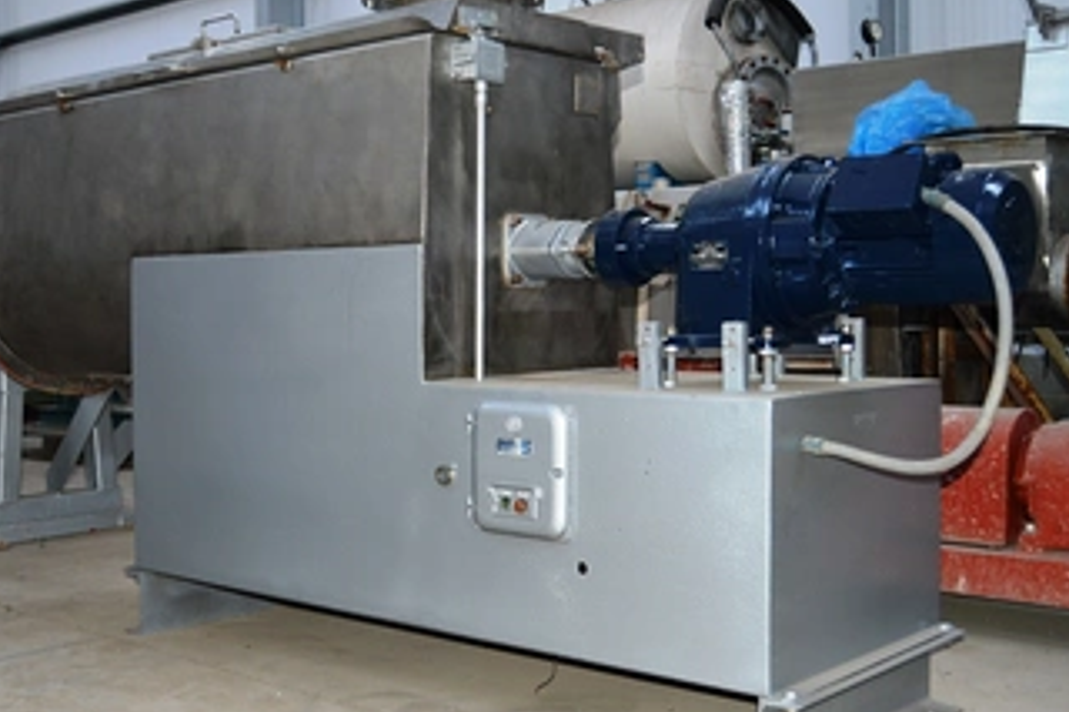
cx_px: 474
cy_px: 344
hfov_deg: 43.6
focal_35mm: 45
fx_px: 1336
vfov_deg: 29.8
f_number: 3.8
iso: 500
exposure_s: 1/60
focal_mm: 24
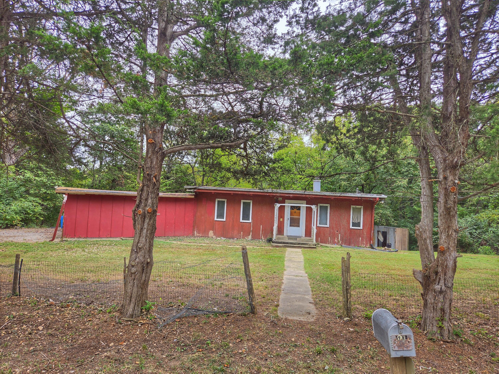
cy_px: 187
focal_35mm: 23
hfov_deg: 73.9
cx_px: 250
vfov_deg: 58.9
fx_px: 332
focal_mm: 5.4
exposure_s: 1/180
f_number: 1.8
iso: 32
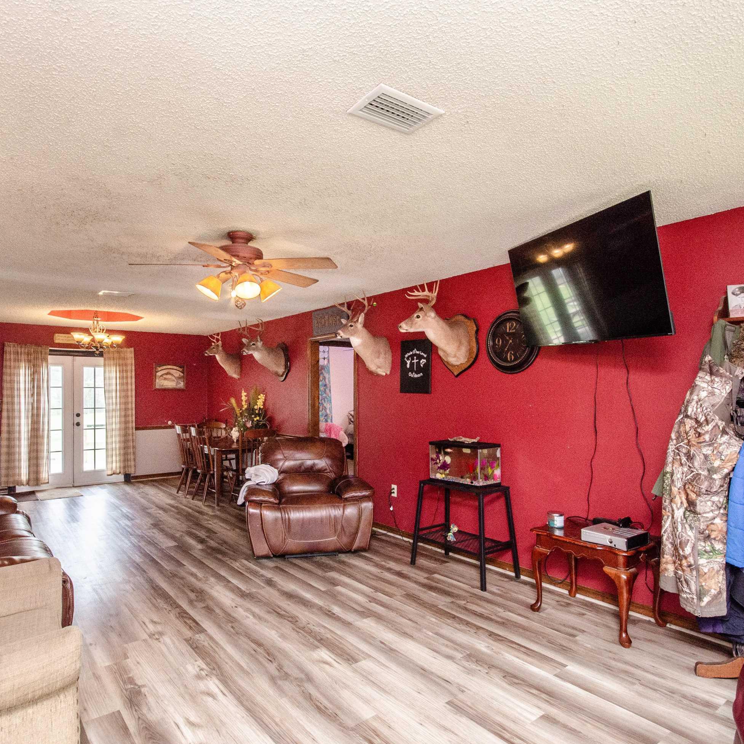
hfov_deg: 74.8
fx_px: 486
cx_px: 359
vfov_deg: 74.8
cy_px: 379
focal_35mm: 20
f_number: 9
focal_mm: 10
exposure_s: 1/60
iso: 640
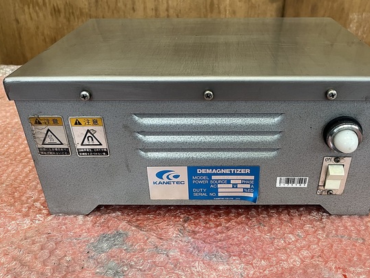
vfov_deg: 45.4
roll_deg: +0.0
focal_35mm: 31
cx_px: 214
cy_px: 121
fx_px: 331
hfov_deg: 58.1
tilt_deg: -29.4
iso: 125
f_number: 1.6
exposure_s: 1/89
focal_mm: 5.1
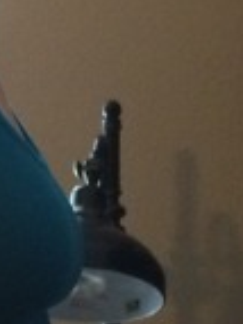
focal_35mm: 173
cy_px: 330
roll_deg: -0.5
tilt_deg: -4.8
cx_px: 48
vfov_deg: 11.3
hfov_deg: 8.6
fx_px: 1622
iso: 320
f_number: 2.2
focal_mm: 4.15
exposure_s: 1/24
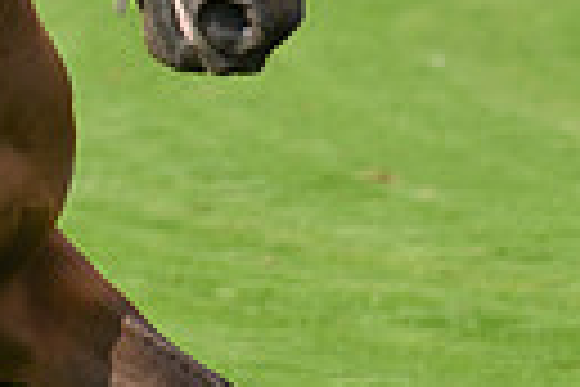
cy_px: -430
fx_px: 14499
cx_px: -373
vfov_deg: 1.5
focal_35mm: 900
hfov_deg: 2.3
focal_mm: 200
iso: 400
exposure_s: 1/1250
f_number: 6.3
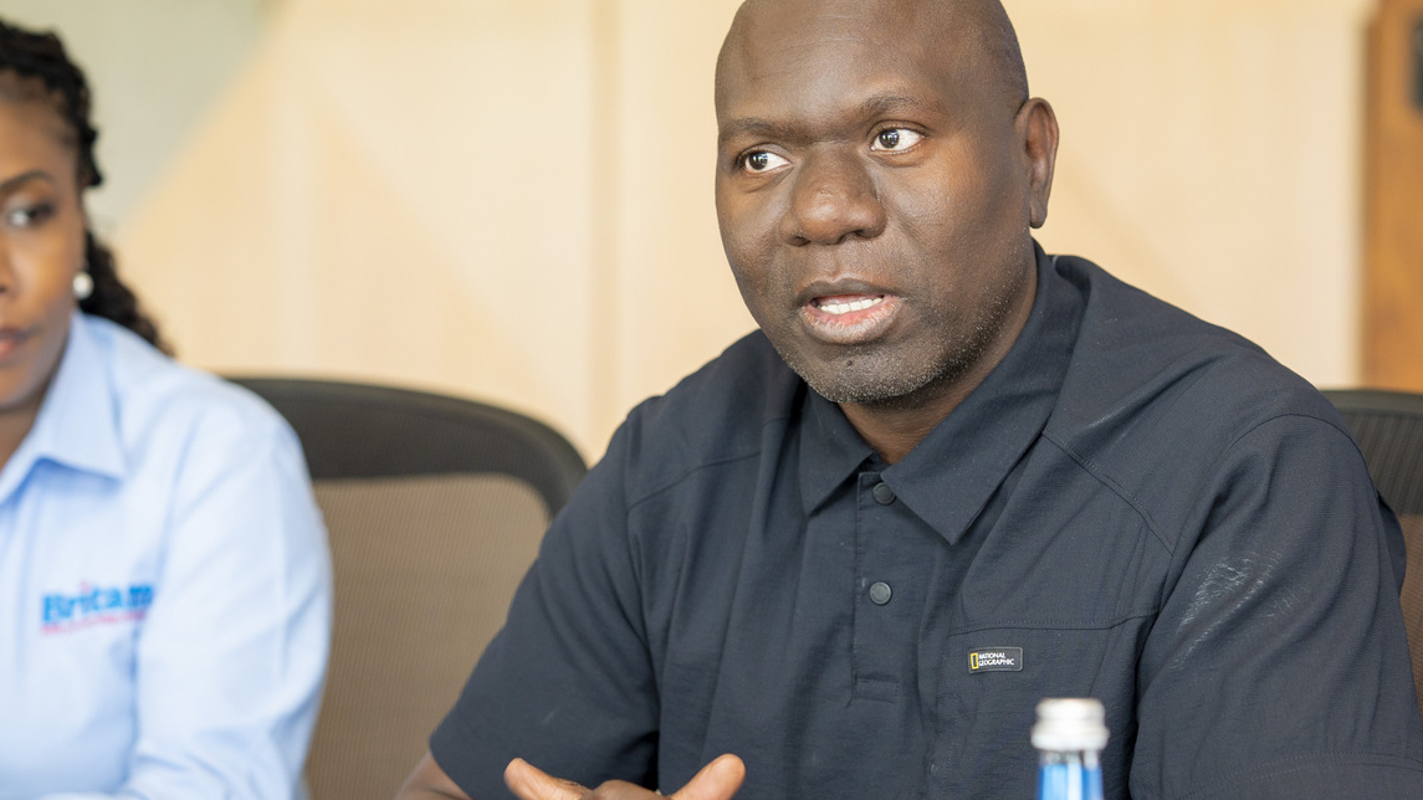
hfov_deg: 13.7
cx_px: 713
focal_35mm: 157
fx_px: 5924
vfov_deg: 7.7
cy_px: 451
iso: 200
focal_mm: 85
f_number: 2
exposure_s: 1/100
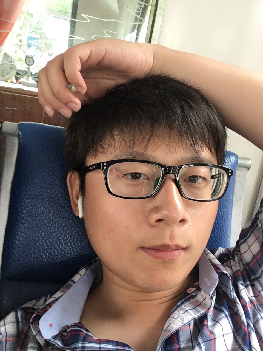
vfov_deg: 58.4
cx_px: 132
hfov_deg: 45.4
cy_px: 176
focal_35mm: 31
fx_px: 314
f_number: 2.4
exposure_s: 1/33
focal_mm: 2.15
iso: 64
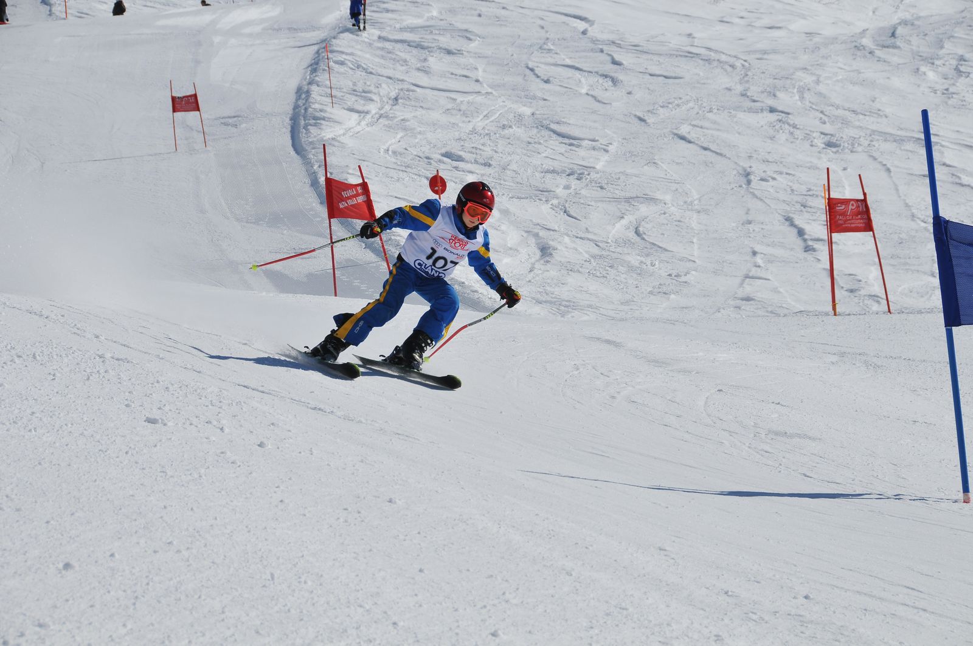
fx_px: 3847
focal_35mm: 142
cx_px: 486
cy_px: 323
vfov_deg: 9.6
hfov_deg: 14.4
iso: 200
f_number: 9
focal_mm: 95
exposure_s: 1/1600
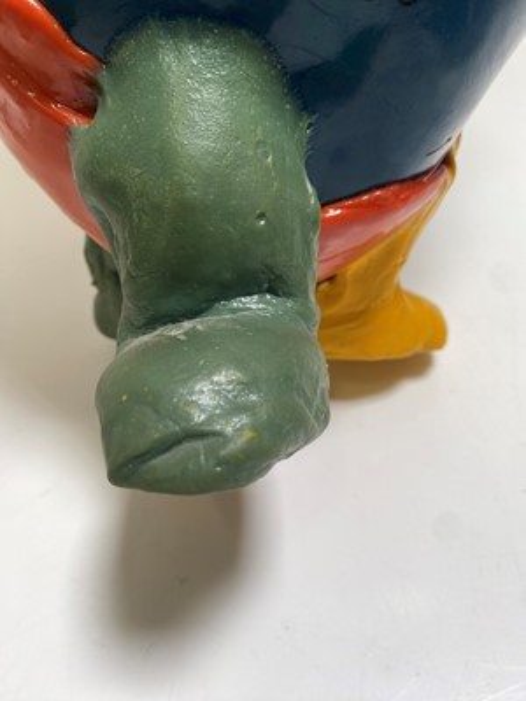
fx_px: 527
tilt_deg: -46.0
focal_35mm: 26
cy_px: 350
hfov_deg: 53.1
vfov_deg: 67.3
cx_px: 263
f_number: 1.8
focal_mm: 4.25
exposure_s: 1/113
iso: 32
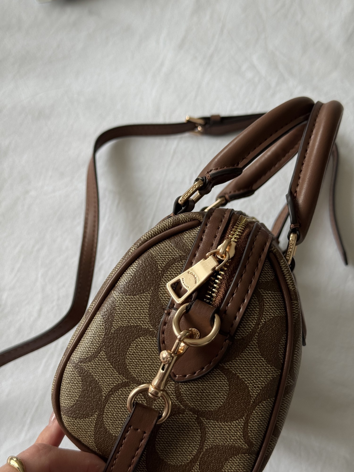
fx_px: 654
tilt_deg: -62.7
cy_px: 236
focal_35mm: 48
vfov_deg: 39.7
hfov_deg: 30.3
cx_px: 177
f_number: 1.78
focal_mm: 6.76
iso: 100
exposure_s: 1/123
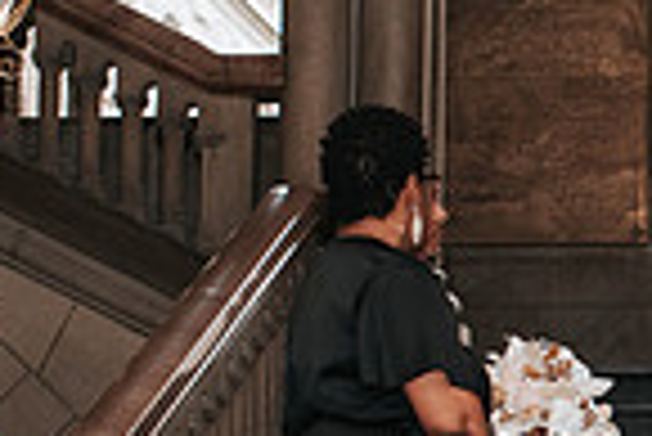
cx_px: 977
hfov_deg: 10.9
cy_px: 512
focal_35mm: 181
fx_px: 3281
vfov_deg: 7.5
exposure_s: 1/125
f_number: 3.2
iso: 1000
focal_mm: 35
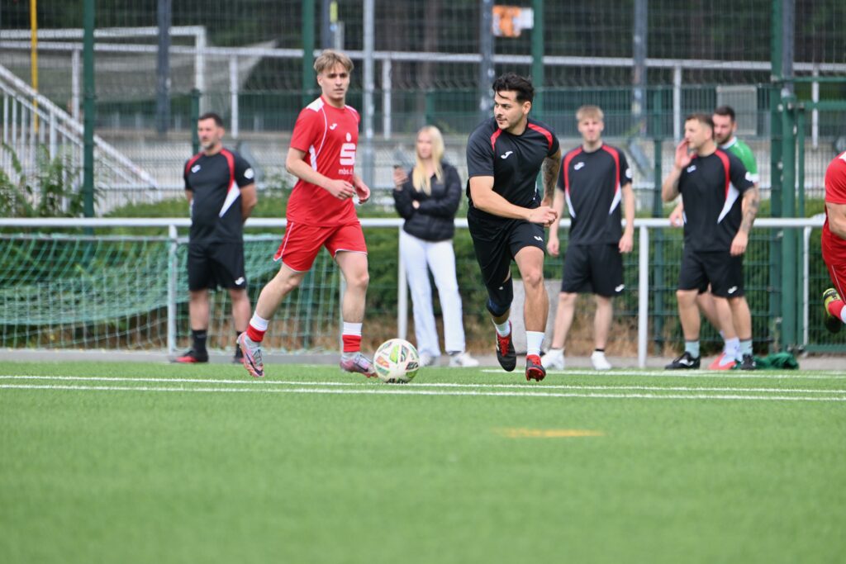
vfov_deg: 3.4
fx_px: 9401
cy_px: 282
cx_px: 423
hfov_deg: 5.2
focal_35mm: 400
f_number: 5.6
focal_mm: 400
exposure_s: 1/1600
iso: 500
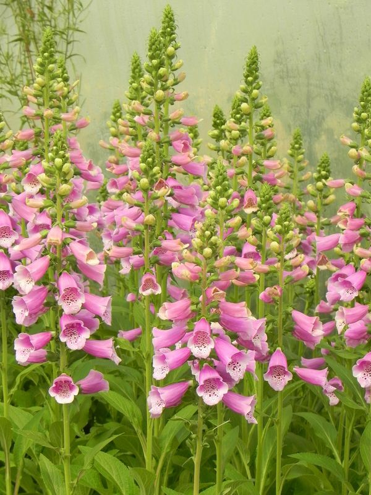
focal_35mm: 184
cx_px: 186
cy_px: 248
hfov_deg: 8.1
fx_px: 2629
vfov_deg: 10.7
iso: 160
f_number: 5
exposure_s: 1/800
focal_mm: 32.7
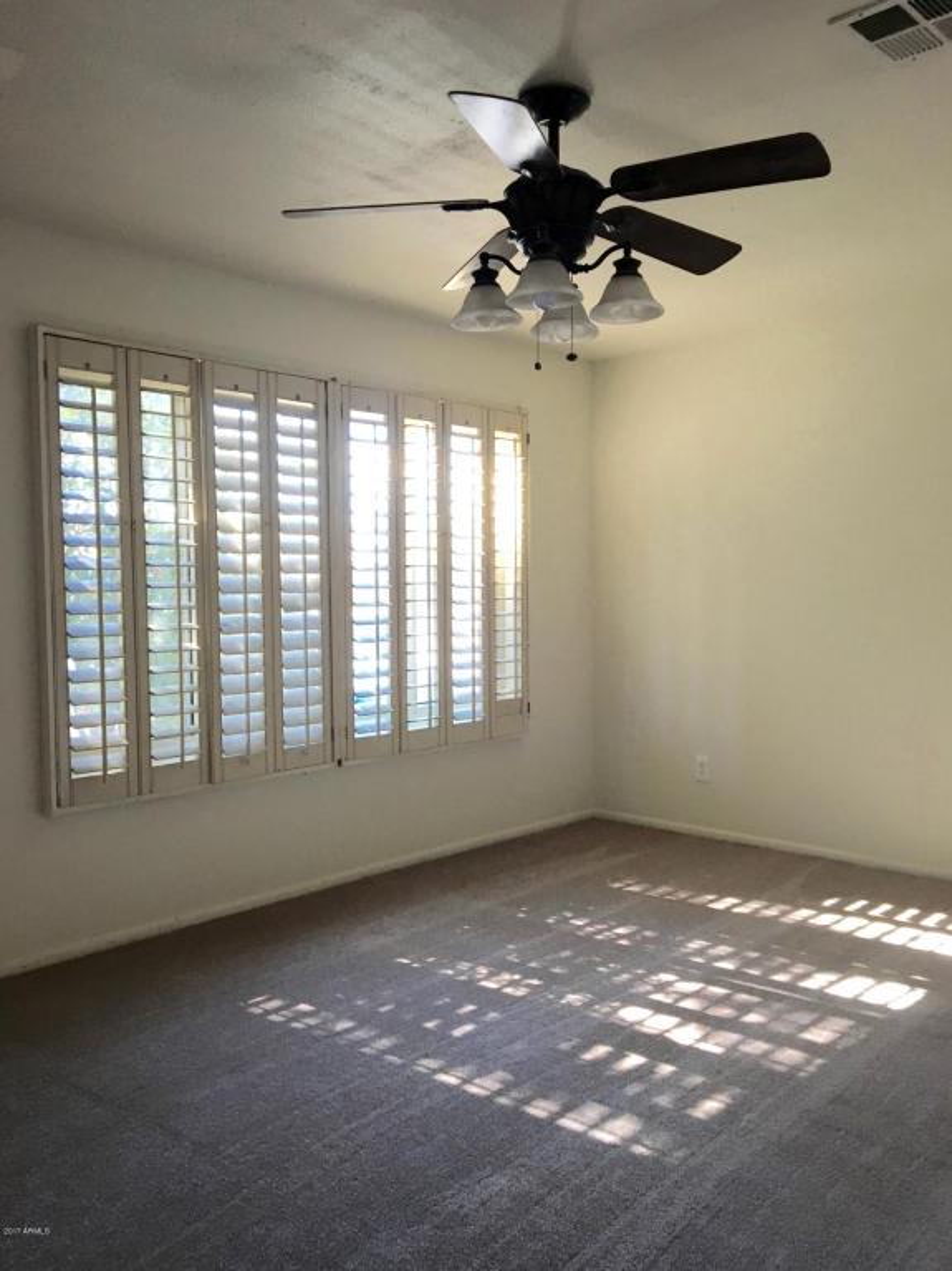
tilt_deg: -1.0
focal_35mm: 29
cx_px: 476
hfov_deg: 48.2
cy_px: 636
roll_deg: +0.7
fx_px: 1064
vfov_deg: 61.7
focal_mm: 4.15
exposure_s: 1/30
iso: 40
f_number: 2.2
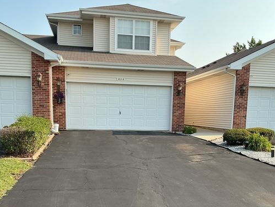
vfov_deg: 36.1
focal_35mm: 39
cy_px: 152
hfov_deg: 47.9
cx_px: 138
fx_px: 310
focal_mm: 3
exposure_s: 1/997
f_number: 1.8
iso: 25
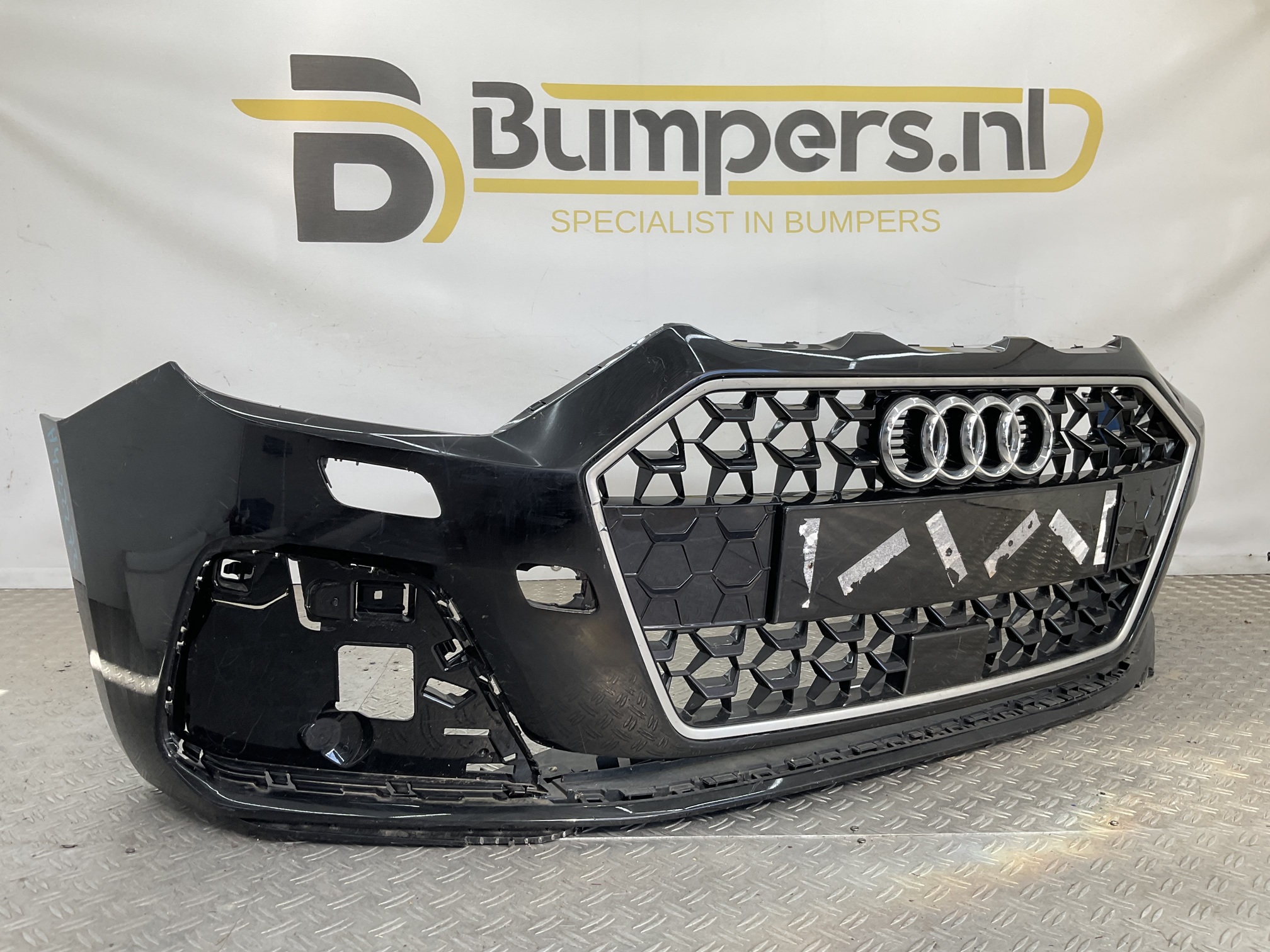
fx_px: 1064
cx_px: 635
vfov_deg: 48.2
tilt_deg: -8.7
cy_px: 476
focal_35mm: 29
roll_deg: -1.5
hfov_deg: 61.7
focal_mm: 3
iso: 16
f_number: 1.8
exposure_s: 1/159
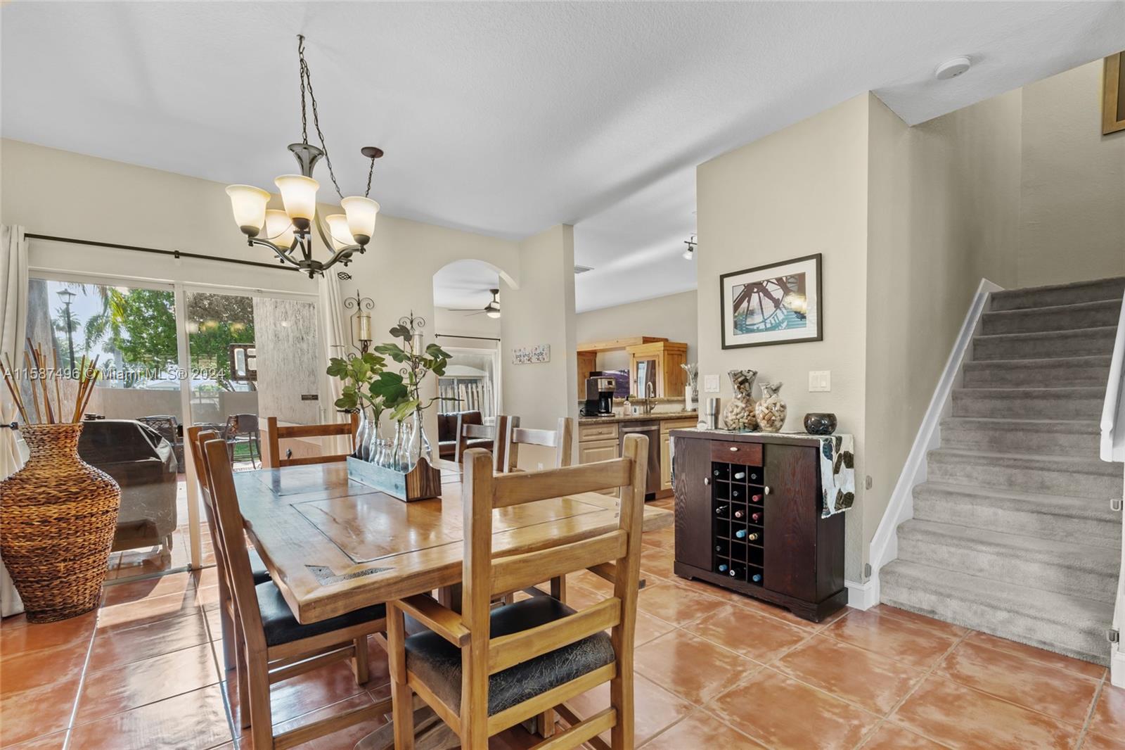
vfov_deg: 73.7
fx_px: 500
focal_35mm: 16
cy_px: 375
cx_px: 562
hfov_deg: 96.7
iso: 250
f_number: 9
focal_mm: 16
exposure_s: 1/5
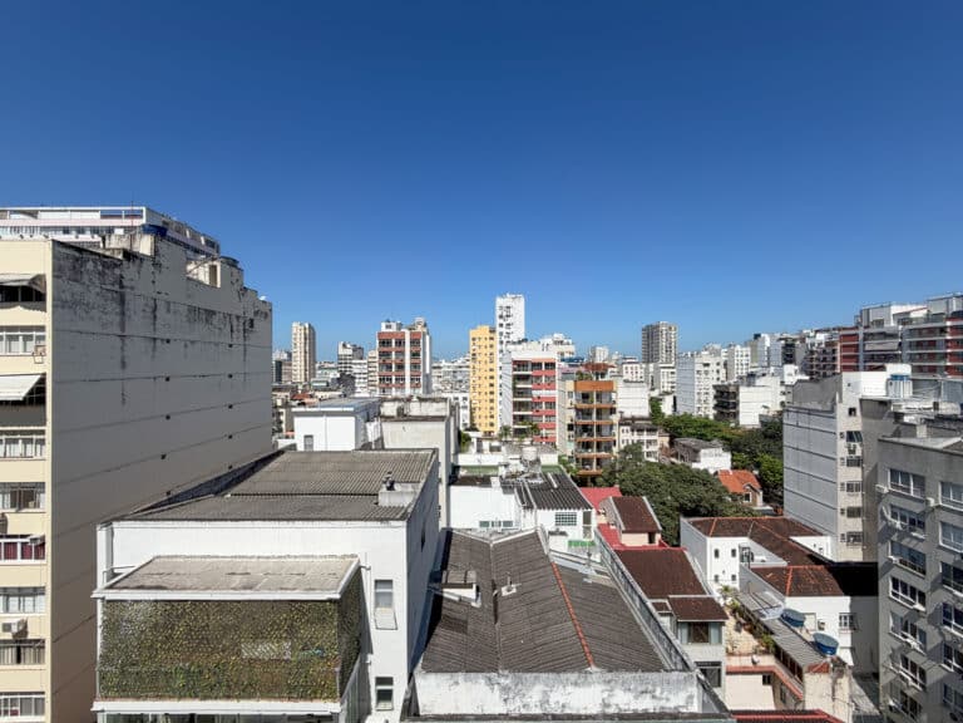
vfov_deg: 85.7
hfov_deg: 102.1
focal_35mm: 14
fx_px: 389
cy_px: 362
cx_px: 482
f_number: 2.2
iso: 20
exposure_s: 1/1400
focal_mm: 2.22
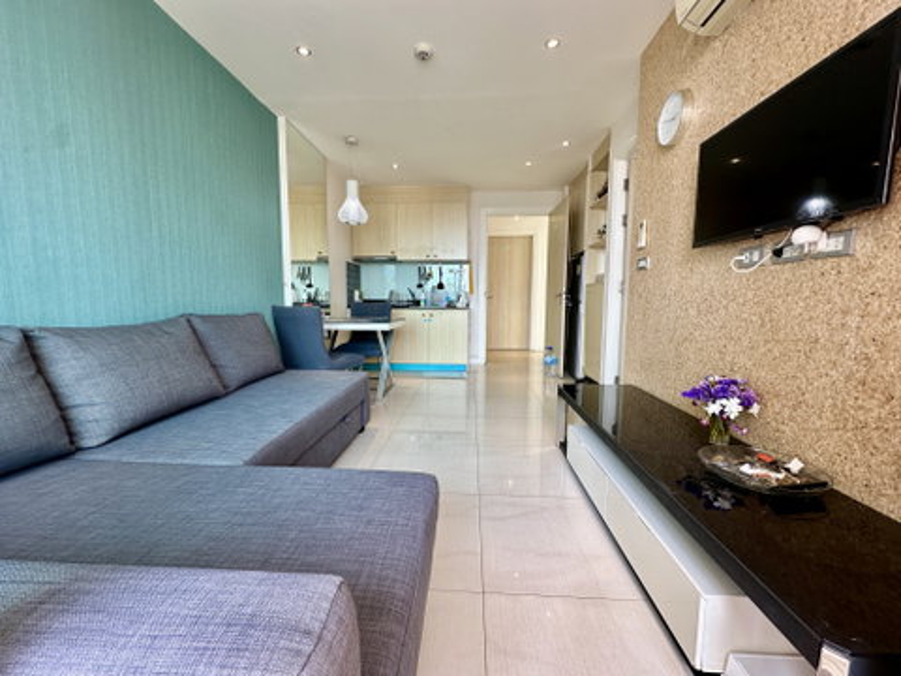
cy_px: 338
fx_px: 364
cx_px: 450
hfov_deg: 102.1
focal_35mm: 14
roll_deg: -0.1
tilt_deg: -5.9
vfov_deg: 85.7
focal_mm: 2.22
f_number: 2.2
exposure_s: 1/99
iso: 80
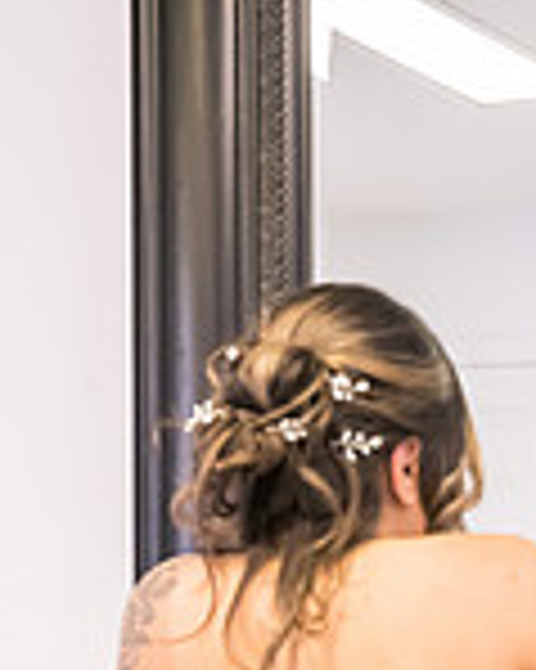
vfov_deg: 14.0
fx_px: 2700
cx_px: 509
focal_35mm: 136
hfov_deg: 11.3
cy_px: 652
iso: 5000
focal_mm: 48
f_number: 4
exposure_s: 1/320
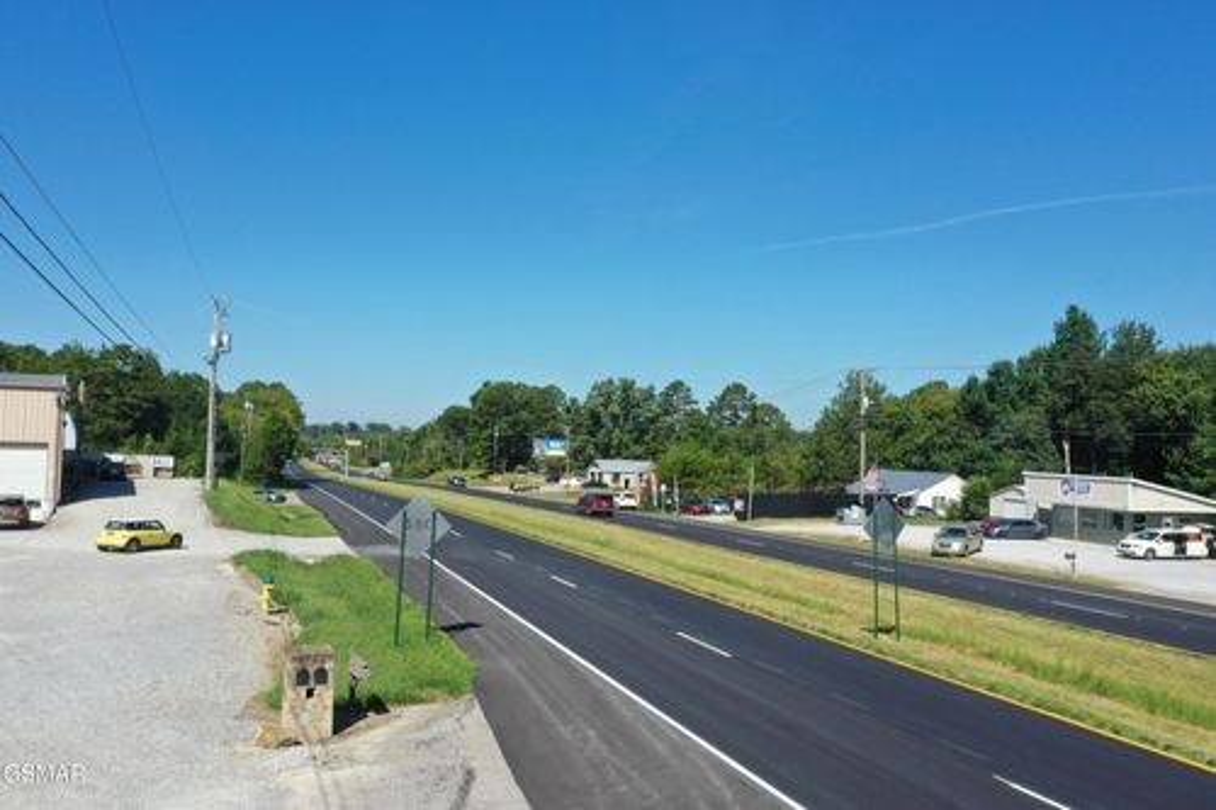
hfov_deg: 65.5
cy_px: 405
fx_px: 945
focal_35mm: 28
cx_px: 608
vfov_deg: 46.4
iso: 100
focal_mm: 10.26
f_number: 10
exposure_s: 1/120
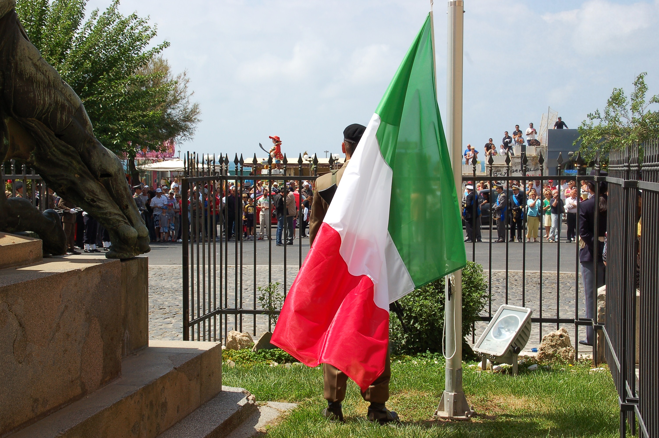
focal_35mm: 57
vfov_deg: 23.7
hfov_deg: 35.1
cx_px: 330
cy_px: 219
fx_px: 1042
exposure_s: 1/160
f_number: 14
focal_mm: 38
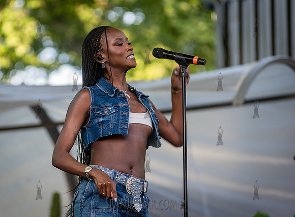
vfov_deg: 6.2
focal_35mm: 235
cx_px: 116
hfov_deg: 8.5
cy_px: 112
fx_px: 1991
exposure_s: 1/320
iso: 500
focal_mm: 185
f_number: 3.5
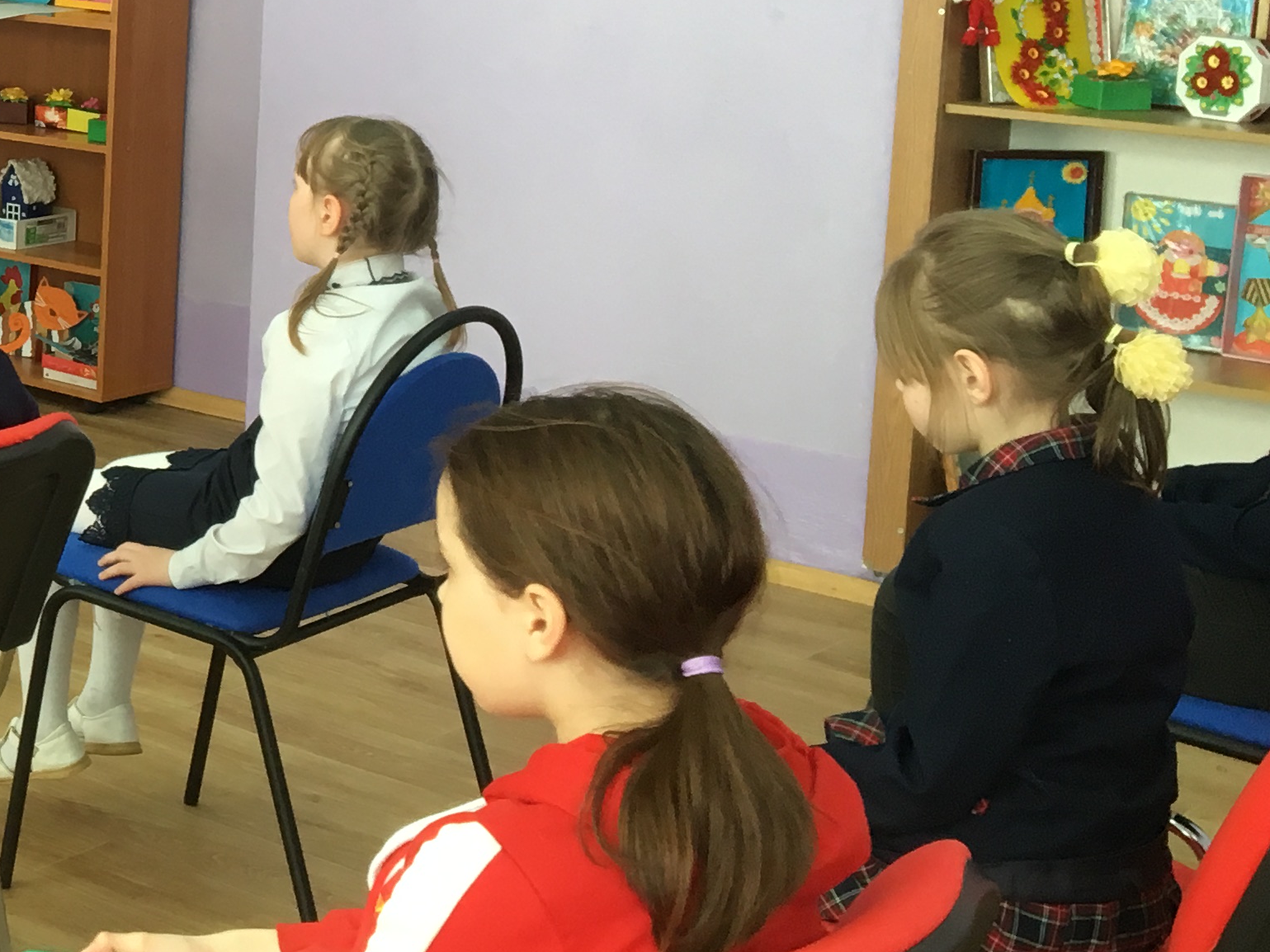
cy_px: 143
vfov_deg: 19.1
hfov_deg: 23.2
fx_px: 2788
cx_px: -314
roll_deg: -0.8
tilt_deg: -5.0
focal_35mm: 76
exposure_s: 1/33
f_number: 2.2
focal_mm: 4.15
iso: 32
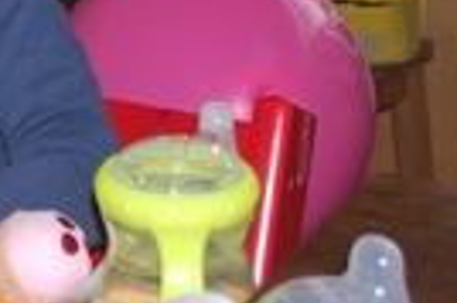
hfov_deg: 13.3
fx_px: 1876
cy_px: -186
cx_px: -157
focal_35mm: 148
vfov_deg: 9.0
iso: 200
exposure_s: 1/60
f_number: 4
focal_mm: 22
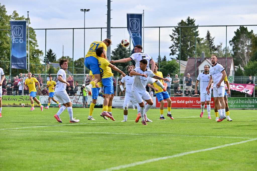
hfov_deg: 16.4
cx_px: 128
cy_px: 86
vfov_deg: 11.0
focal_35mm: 125
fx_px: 892
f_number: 4.8
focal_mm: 125
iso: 500
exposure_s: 1/2000
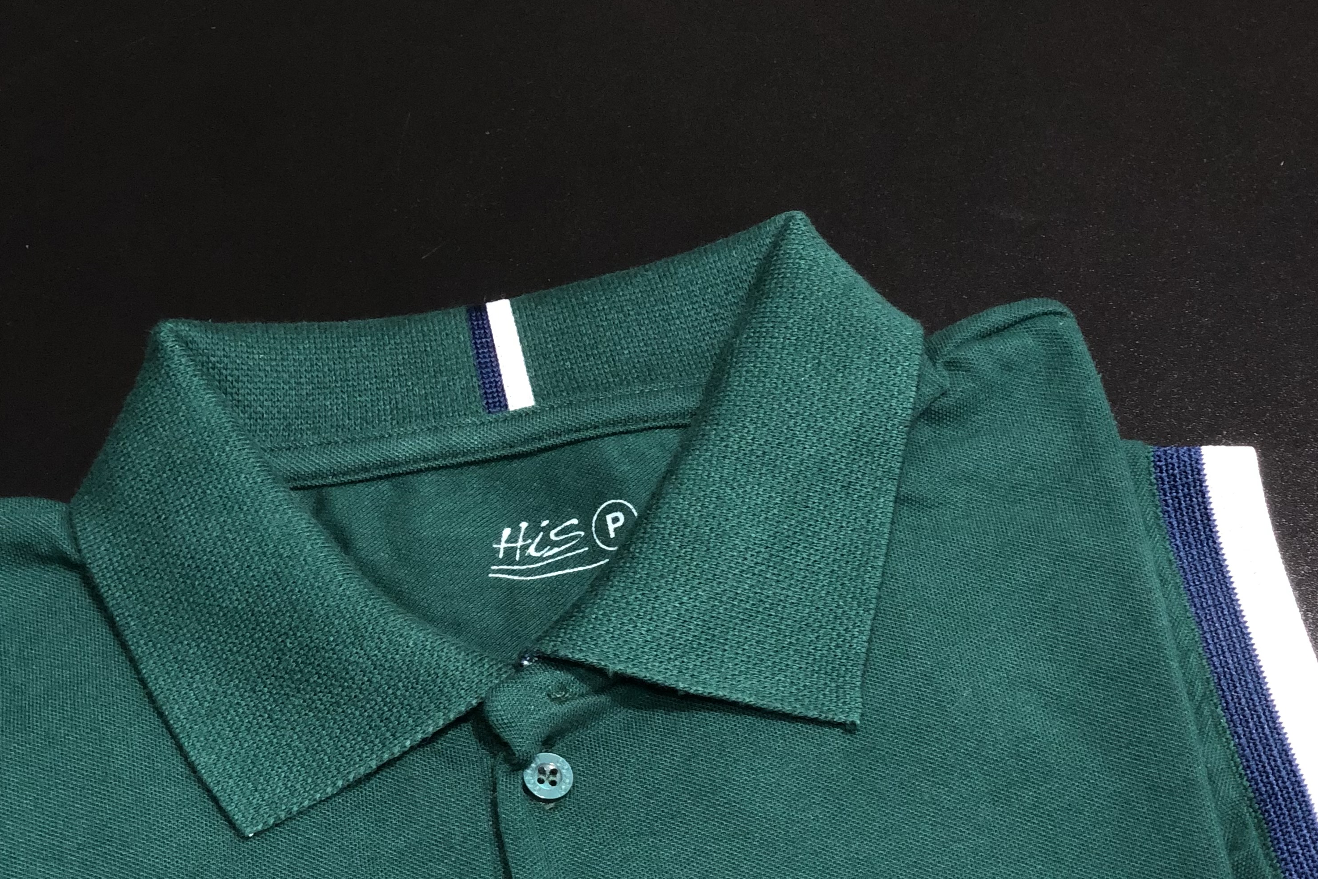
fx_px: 2709
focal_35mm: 74
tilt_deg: -67.9
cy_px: 836
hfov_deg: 27.3
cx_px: 660
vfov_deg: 18.1
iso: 125
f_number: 2.4
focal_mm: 6
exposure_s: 1/30
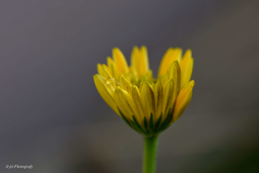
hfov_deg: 13.0
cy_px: 86
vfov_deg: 8.7
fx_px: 1133
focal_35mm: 158
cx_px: 130
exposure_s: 1/60
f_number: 7.1
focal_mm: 105
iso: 100
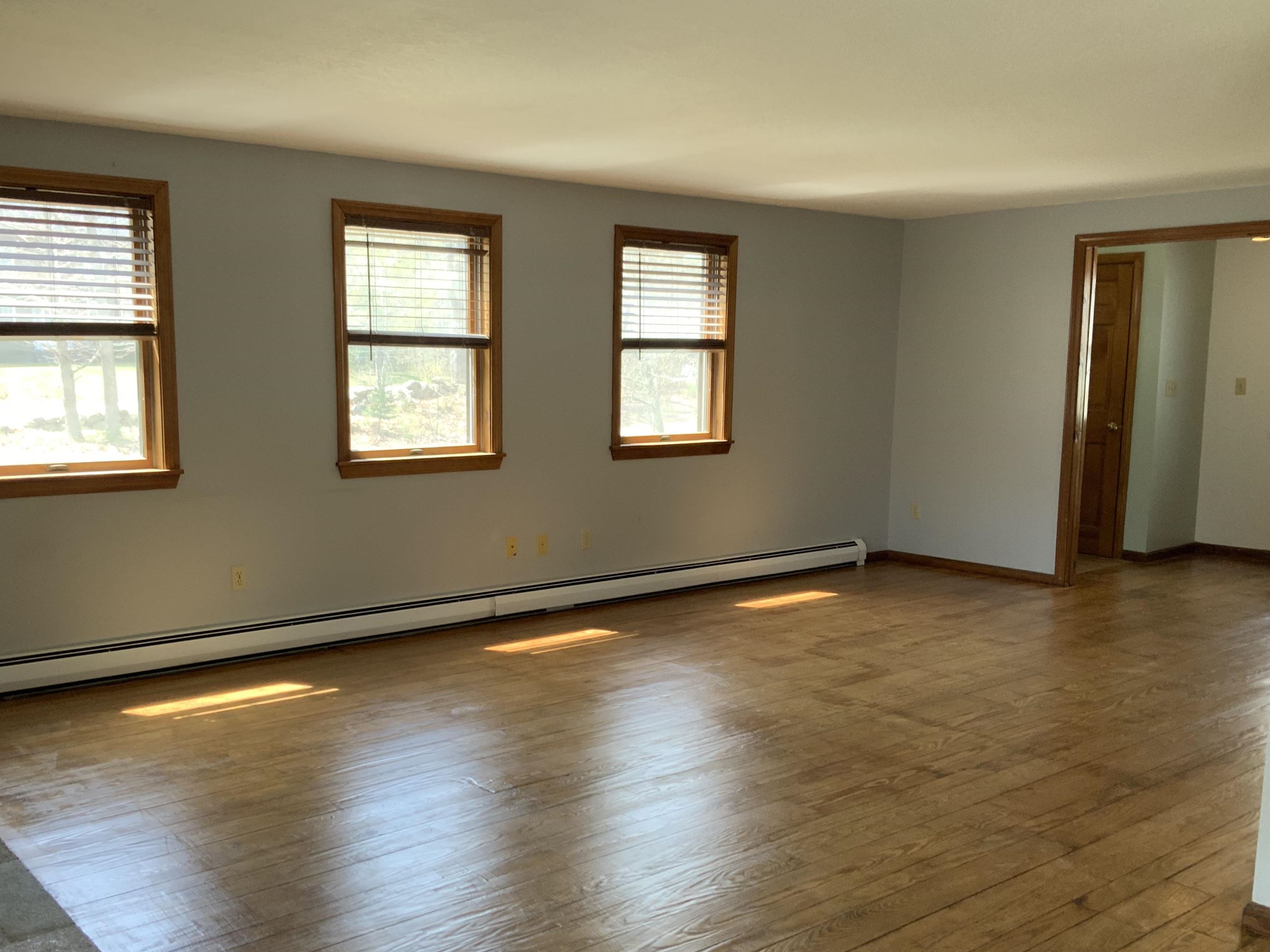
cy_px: 533
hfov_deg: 53.9
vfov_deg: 41.7
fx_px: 1247
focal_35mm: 34
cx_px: 580
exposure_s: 1/60
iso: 40
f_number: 1.8
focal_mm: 3
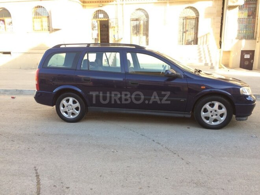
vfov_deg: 48.2
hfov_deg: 61.7
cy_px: 98
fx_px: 218
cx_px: 130
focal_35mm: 29
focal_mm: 4.15
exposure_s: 1/229
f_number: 2.2
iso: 32
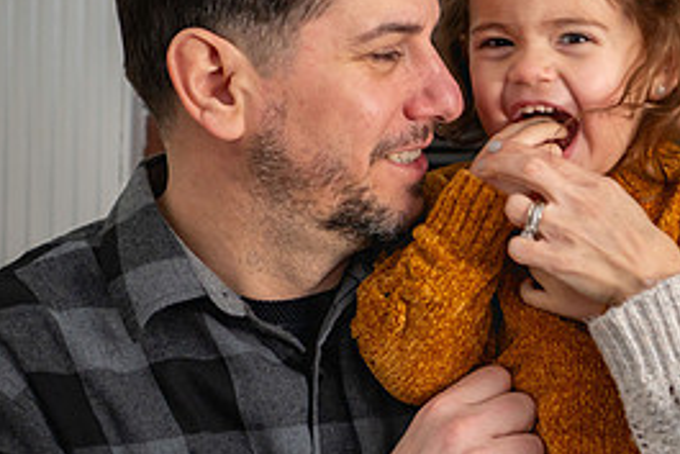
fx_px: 2513
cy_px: 274
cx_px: 570
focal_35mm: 133
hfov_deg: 15.3
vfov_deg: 10.3
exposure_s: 1/80
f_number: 3.2
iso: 1250
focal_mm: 58
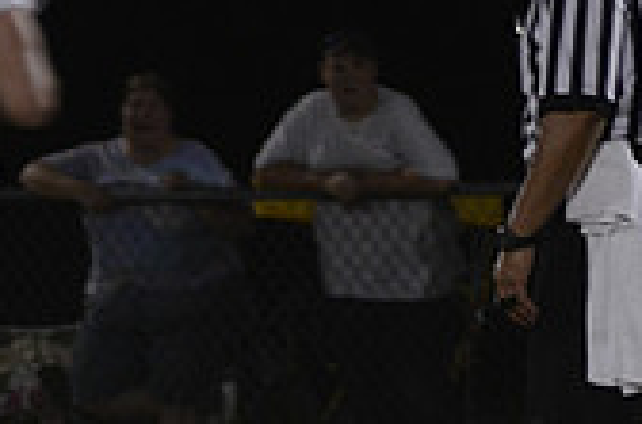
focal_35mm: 1034
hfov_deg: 2.0
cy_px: 302
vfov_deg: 1.3
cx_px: -73
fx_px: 18388
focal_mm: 200
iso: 1600
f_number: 5.6
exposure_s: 1/100
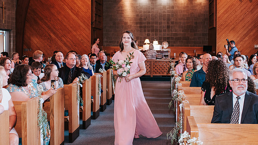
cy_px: 61
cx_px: 128
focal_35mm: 51
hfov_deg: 40.6
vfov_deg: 23.5
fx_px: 349
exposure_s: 1/125
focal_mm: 35
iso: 1000
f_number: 3.2
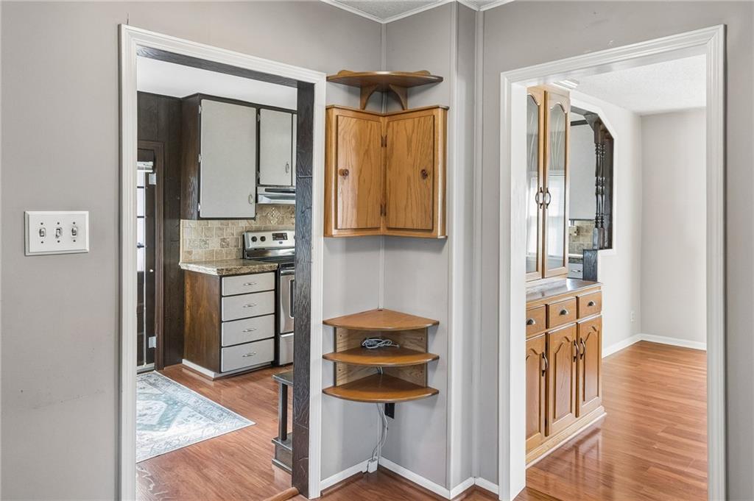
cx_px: 377
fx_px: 502
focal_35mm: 24
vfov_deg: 53.1
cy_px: 250
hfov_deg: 73.8
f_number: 5.6
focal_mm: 16
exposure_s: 1/20
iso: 500
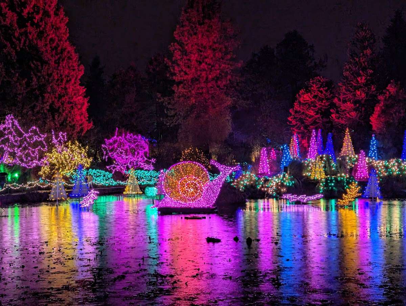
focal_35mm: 48
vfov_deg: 30.3
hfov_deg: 39.6
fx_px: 564
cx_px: 203
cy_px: 153
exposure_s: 1/60
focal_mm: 6.81
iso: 284
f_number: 1.85
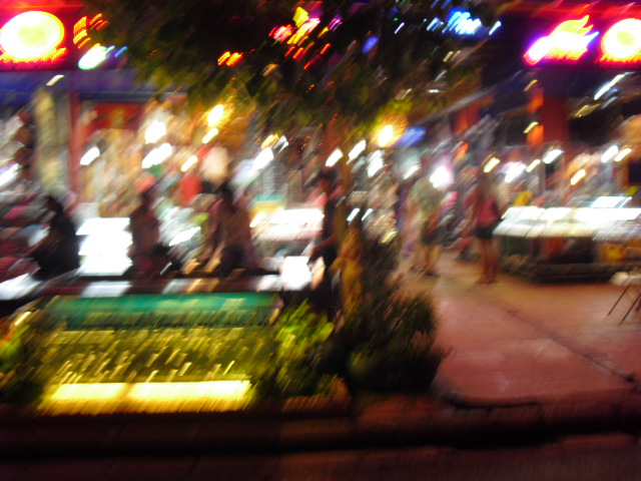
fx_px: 667
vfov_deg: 39.7
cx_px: 320
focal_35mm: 36
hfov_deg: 51.4
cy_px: 240
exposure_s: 1/13
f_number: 3.1
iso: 200
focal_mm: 6.3
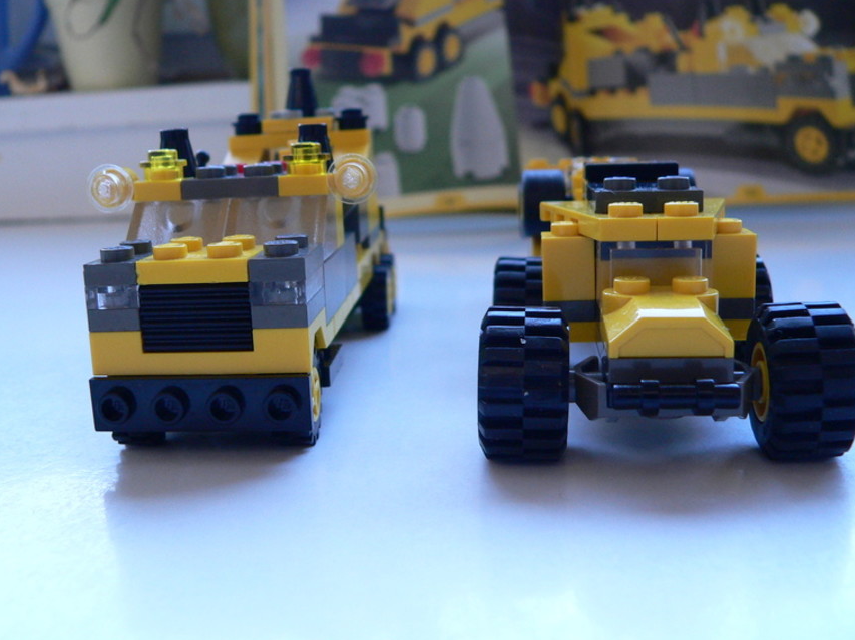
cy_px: 333
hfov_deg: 49.0
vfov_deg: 37.7
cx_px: 415
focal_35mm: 38
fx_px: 938
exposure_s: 1/50
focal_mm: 6
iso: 200
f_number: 2.8
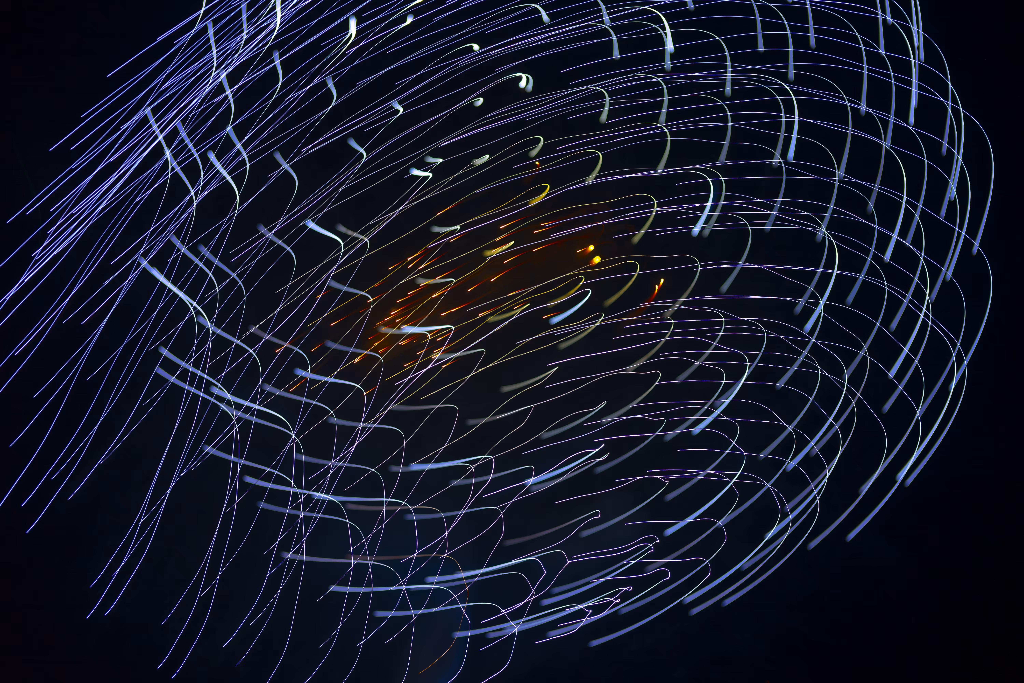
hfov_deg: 54.4
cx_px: 512
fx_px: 995
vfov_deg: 37.9
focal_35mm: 35
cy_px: 342
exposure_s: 1/5
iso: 50
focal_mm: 35
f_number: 1.7
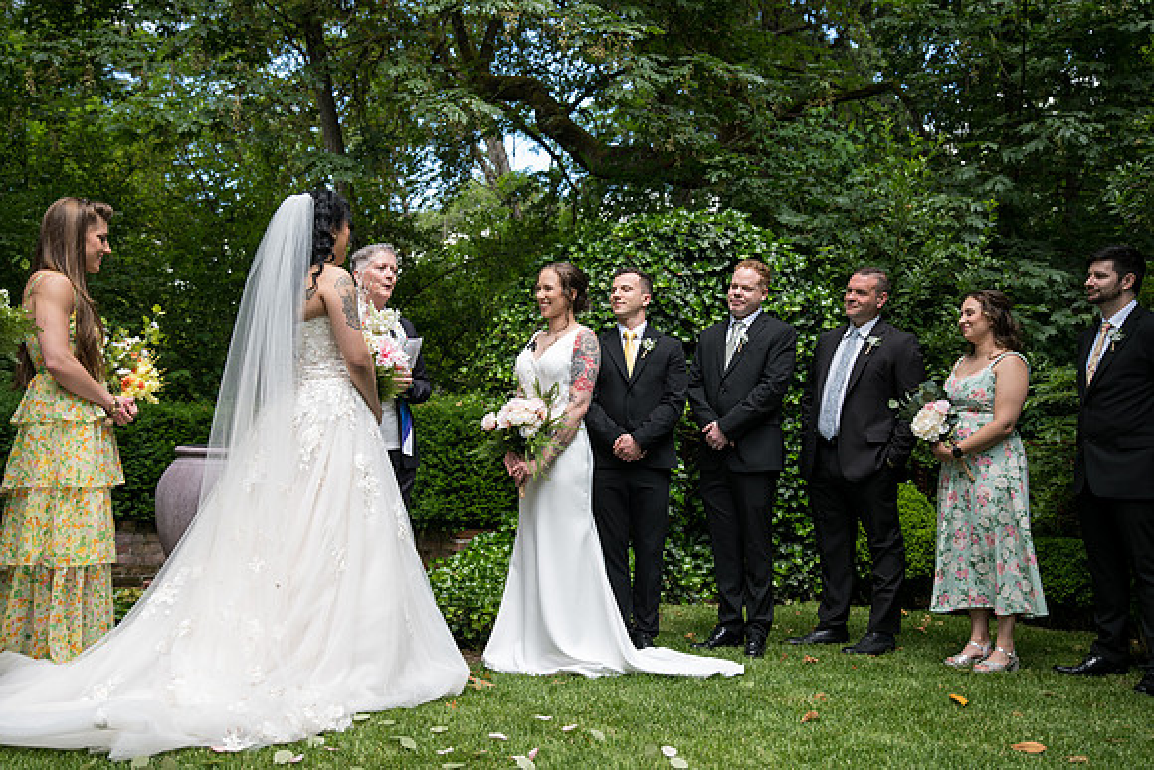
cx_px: 577
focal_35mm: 38
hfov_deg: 50.7
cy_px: 385
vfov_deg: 35.1
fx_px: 1218
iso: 320
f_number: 3.5
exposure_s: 1/400
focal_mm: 38
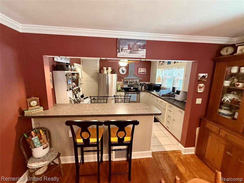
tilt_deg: -9.8
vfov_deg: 85.7
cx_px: 122
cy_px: 92
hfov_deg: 102.1
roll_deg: -0.9
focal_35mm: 14
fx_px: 99
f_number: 2.2
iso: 500
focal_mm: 2.22
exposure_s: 1/60
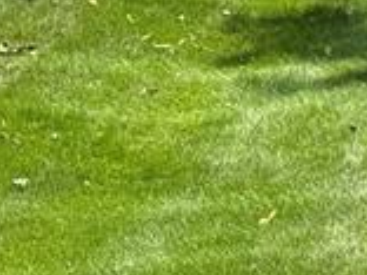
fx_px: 3340
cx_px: 765
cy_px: -418
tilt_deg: -3.7
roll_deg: -0.1
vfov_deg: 4.6
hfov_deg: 6.1
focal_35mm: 315
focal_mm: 6.76
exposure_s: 1/3226
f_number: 1.78
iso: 80
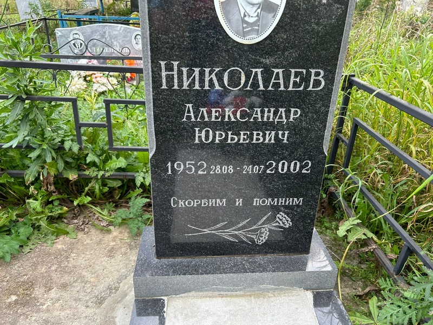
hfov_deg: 67.3
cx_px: 216
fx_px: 325
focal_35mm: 26
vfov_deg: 53.1
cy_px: 162
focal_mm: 5.7
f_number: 1.5
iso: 40
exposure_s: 1/249
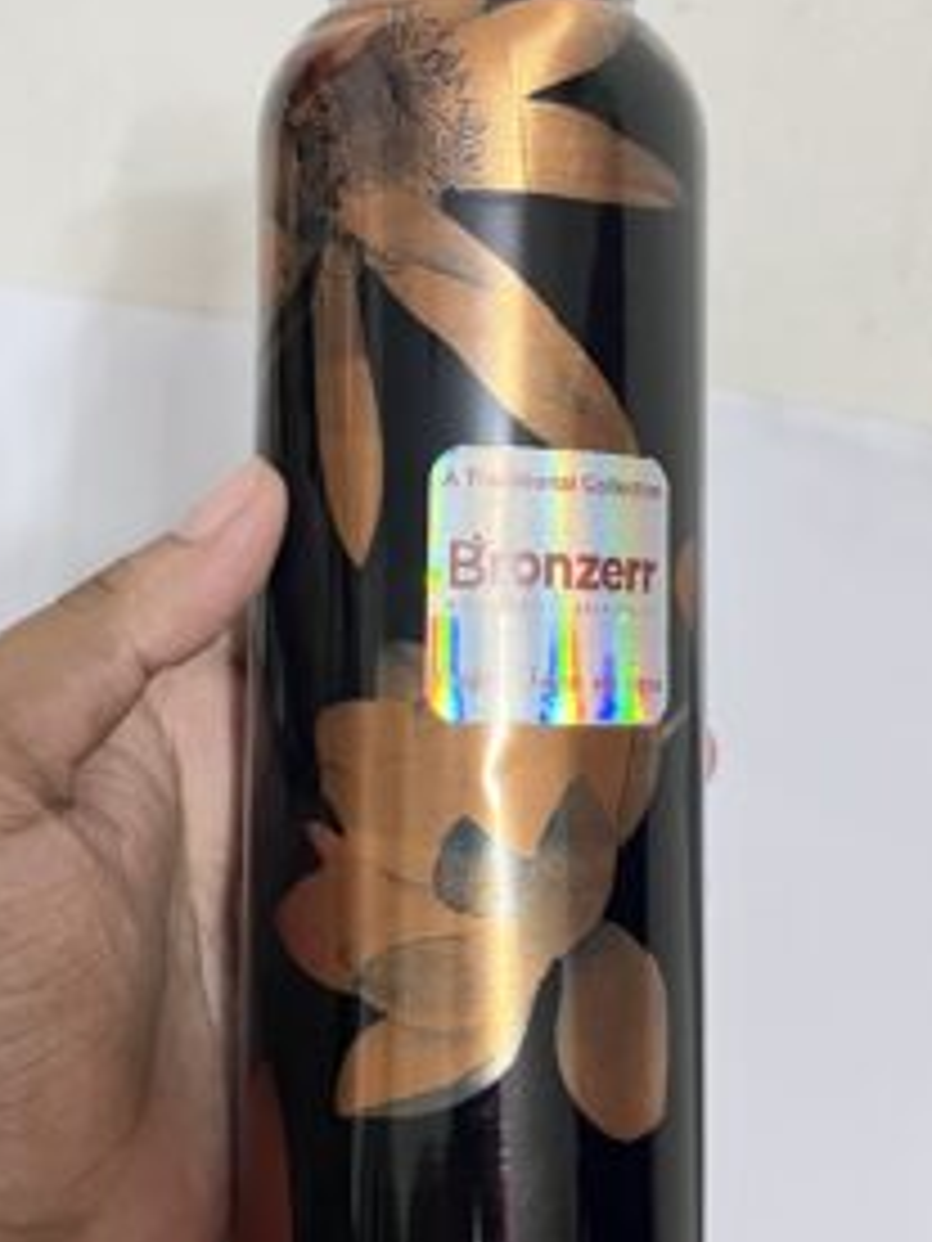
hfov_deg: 27.0
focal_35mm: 54
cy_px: 515
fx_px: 1939
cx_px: 491
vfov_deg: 35.5
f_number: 1.6
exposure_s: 1/51
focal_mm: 5.1
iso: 500
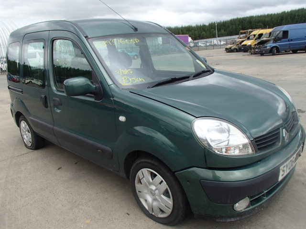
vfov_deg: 49.7
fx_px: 248
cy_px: 114
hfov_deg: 63.4
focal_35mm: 28
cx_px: 153
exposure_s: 1/200
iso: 100
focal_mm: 5
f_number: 3.9
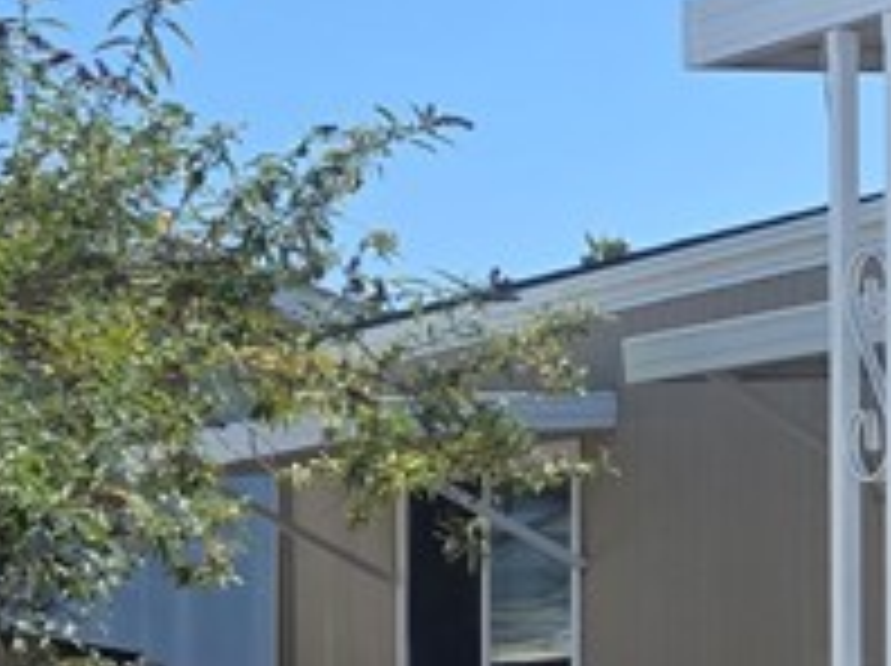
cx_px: 1714
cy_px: 742
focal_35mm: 119
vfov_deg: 12.2
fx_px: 3059
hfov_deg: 14.2
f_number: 1.7
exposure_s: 1/3399
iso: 80
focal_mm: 6.3
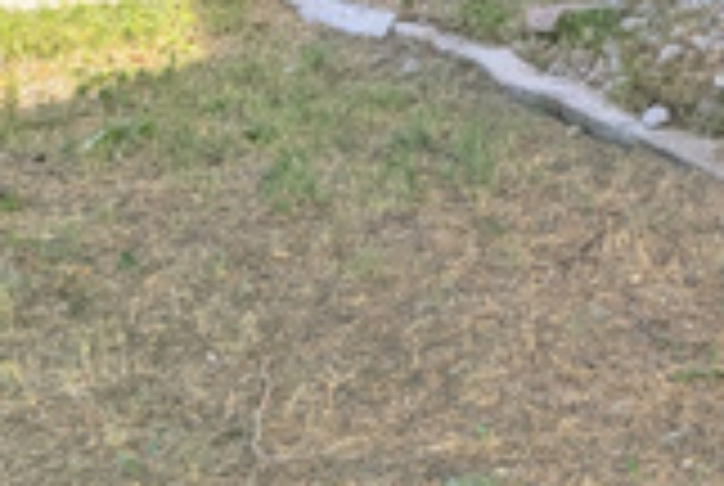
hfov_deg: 19.6
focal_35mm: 99
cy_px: -540
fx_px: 1995
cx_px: 809
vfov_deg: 12.1
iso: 42
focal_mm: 4.53
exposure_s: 1/2625
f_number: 1.7
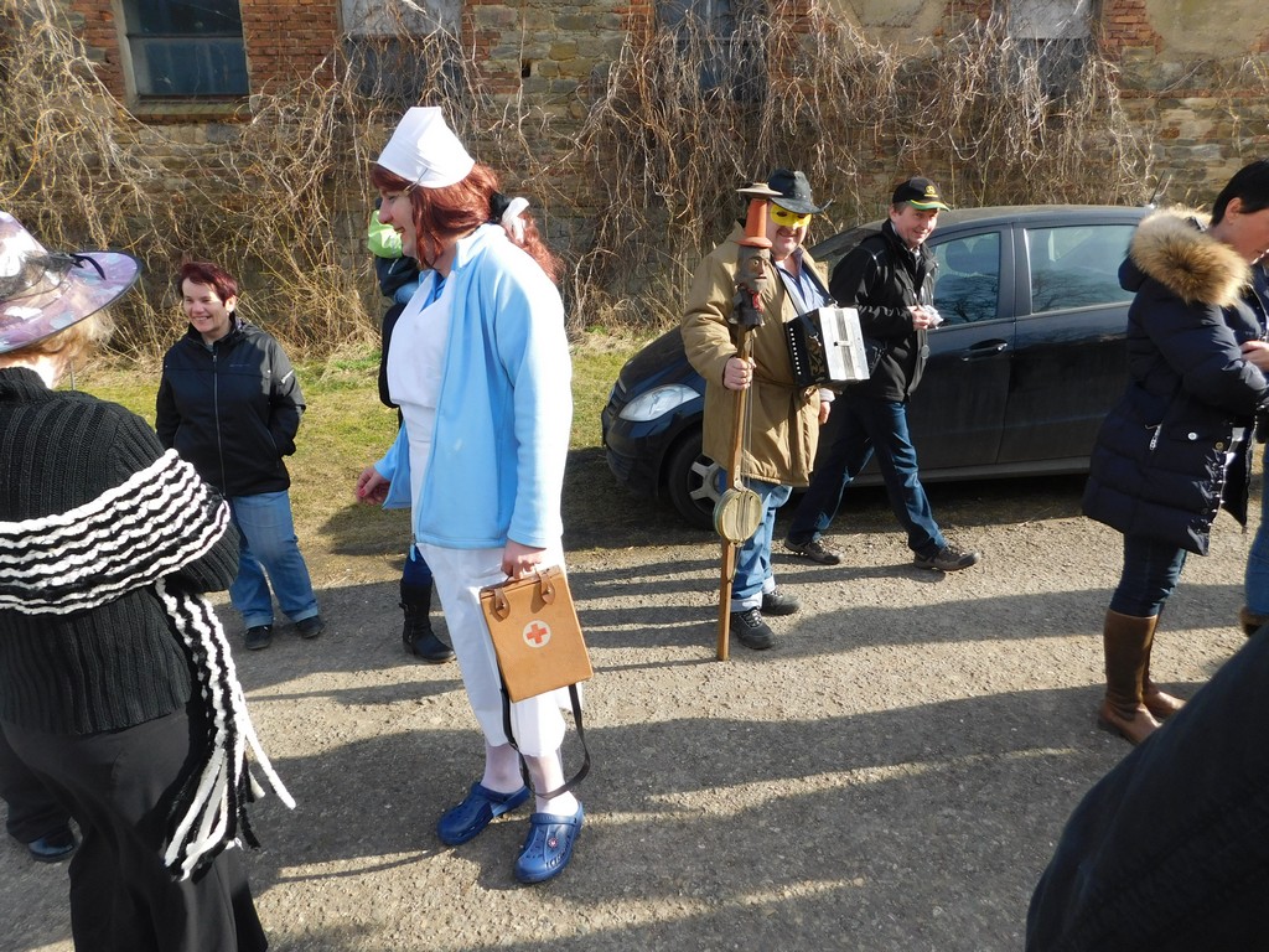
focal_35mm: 23
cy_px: 476
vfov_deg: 58.9
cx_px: 634
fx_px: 843
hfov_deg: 73.9
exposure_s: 1/640
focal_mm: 4
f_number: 3
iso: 125
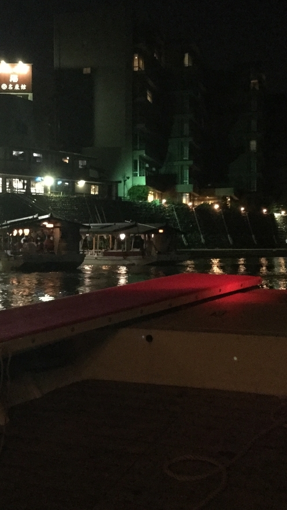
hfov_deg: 25.9
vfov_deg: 44.6
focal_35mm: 46
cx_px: 97
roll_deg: -1.6
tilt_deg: -0.2
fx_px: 622
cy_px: 256
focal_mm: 3.3
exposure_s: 1/15
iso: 500
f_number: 2.4
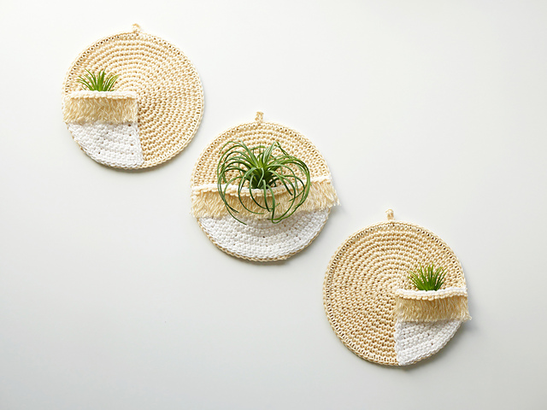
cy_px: 205
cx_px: 274
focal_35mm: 50
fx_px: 790
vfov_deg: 29.1
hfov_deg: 38.2
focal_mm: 25
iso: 200
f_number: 3.5
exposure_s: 1/400
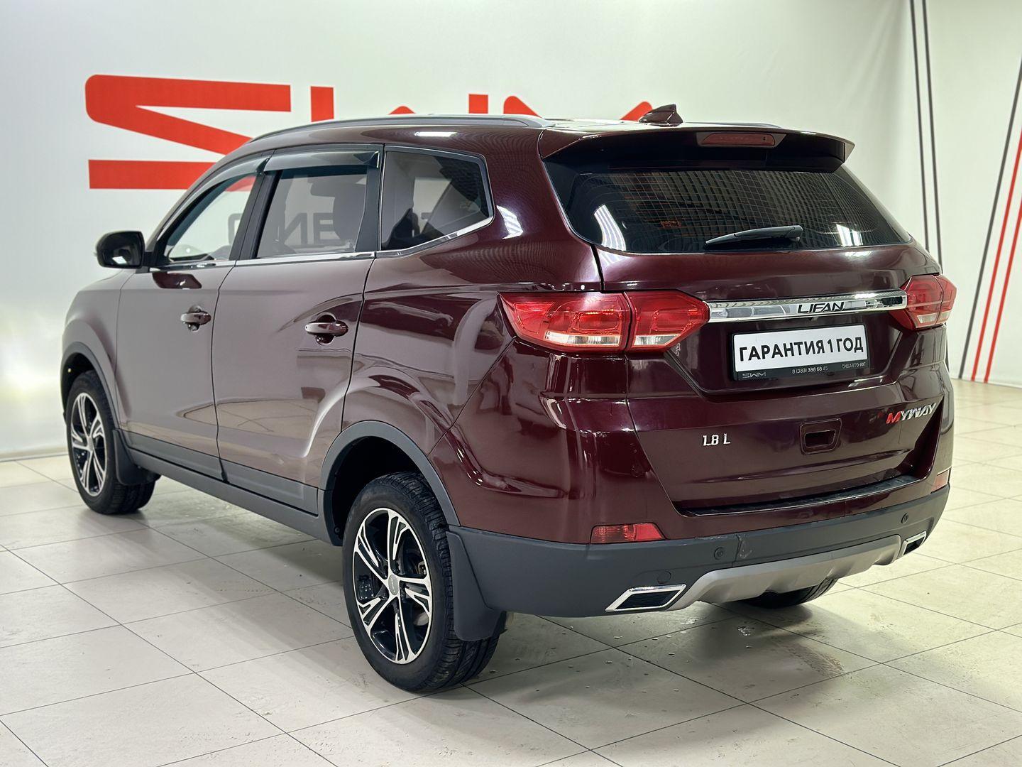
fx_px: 1417
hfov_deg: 39.7
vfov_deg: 30.3
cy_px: 384
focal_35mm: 48
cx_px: 511
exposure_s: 1/50
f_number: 1.78
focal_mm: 6.86
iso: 160
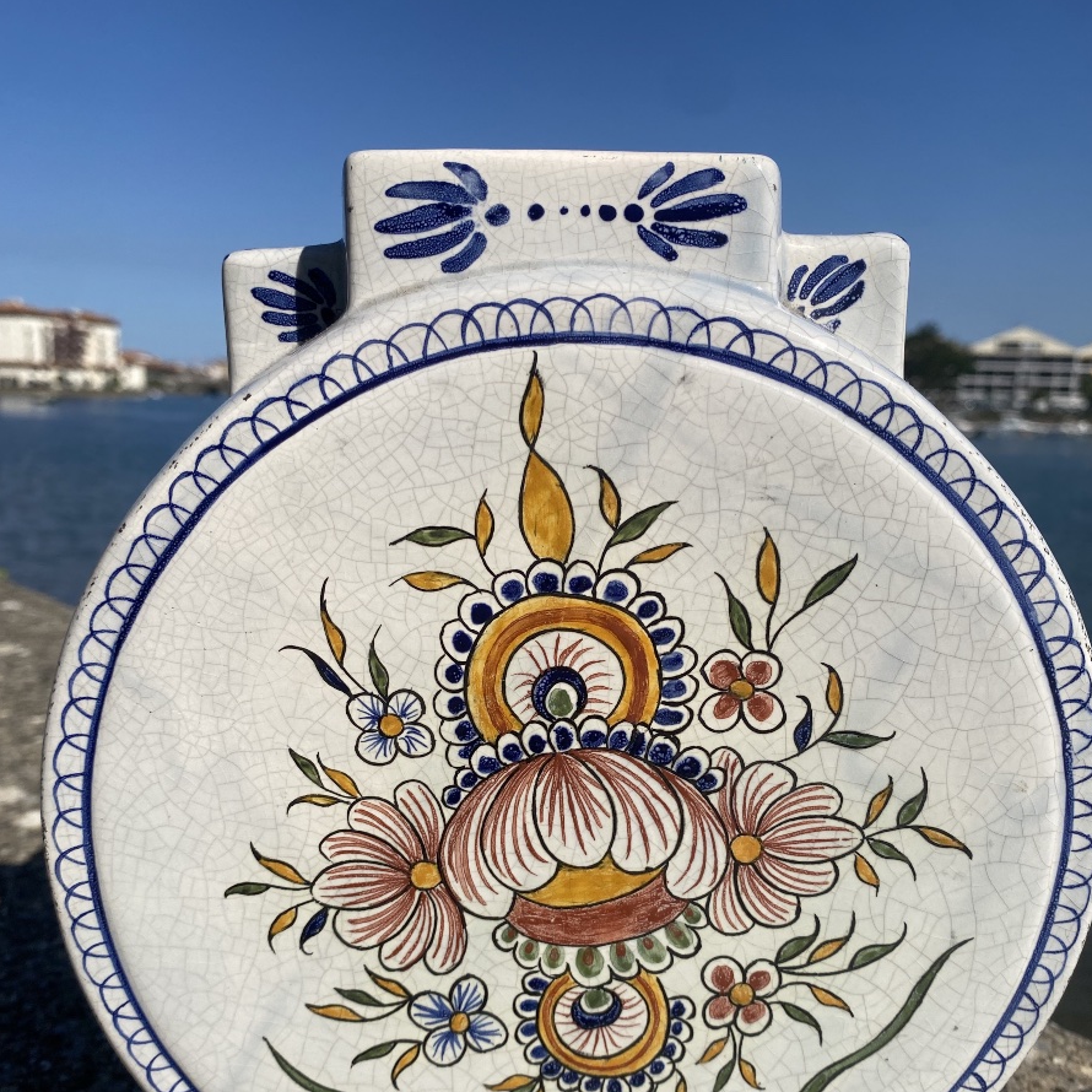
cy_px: 690
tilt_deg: -12.9
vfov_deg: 51.9
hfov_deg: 52.5
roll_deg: -1.9
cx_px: 550
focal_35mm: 31
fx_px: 1106
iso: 32
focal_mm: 4.25
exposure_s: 1/6410
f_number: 1.8
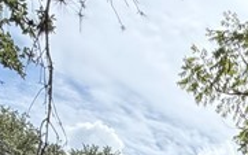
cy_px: 453
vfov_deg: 10.9
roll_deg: -2.0
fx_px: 568
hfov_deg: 21.2
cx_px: 359
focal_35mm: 84
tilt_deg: -2.4
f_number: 2.2
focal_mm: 2.22
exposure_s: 1/770
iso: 32
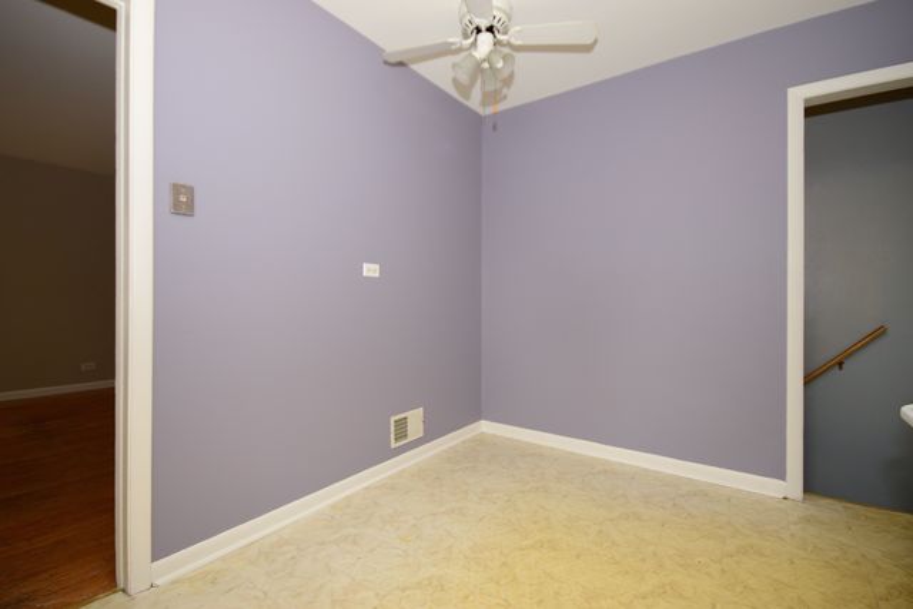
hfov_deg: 95.0
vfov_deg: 72.1
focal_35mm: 16
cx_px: 456
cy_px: 304
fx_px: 419
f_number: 6.3
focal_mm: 11
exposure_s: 1/60
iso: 500
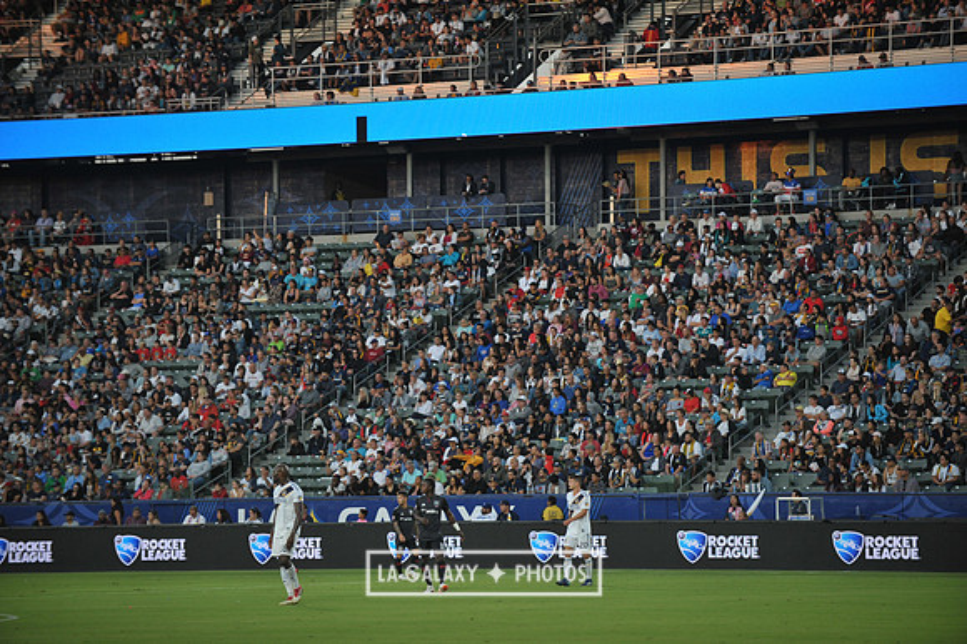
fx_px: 4295
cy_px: 322
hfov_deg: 12.8
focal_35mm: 160
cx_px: 484
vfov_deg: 8.6
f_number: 2.8
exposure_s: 1/800
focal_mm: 160
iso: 640
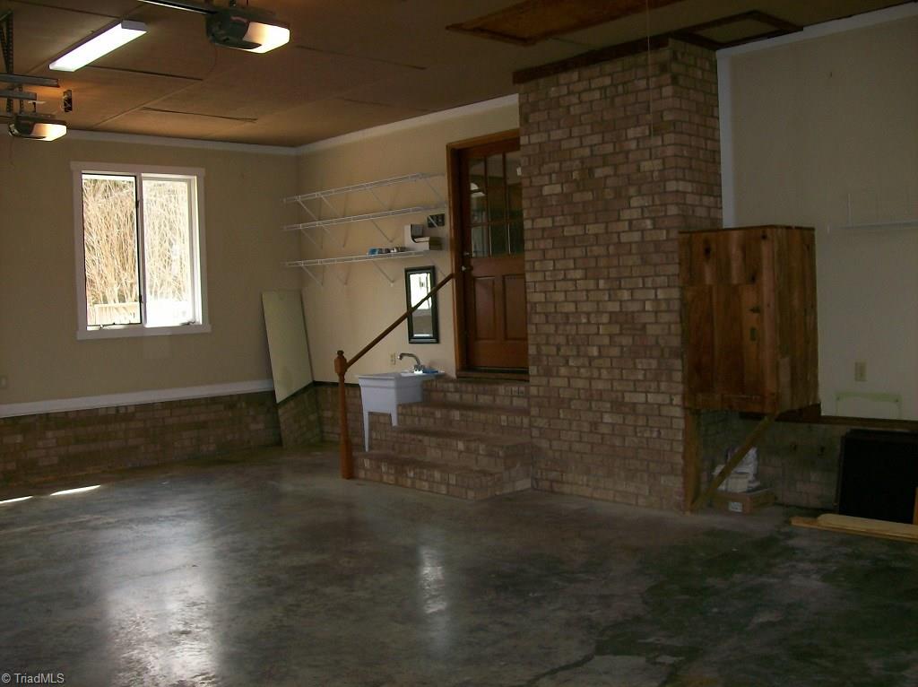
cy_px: 344
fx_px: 954
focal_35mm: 36
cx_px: 459
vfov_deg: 39.6
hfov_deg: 51.4
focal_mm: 6
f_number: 2.7
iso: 80
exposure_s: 1/64
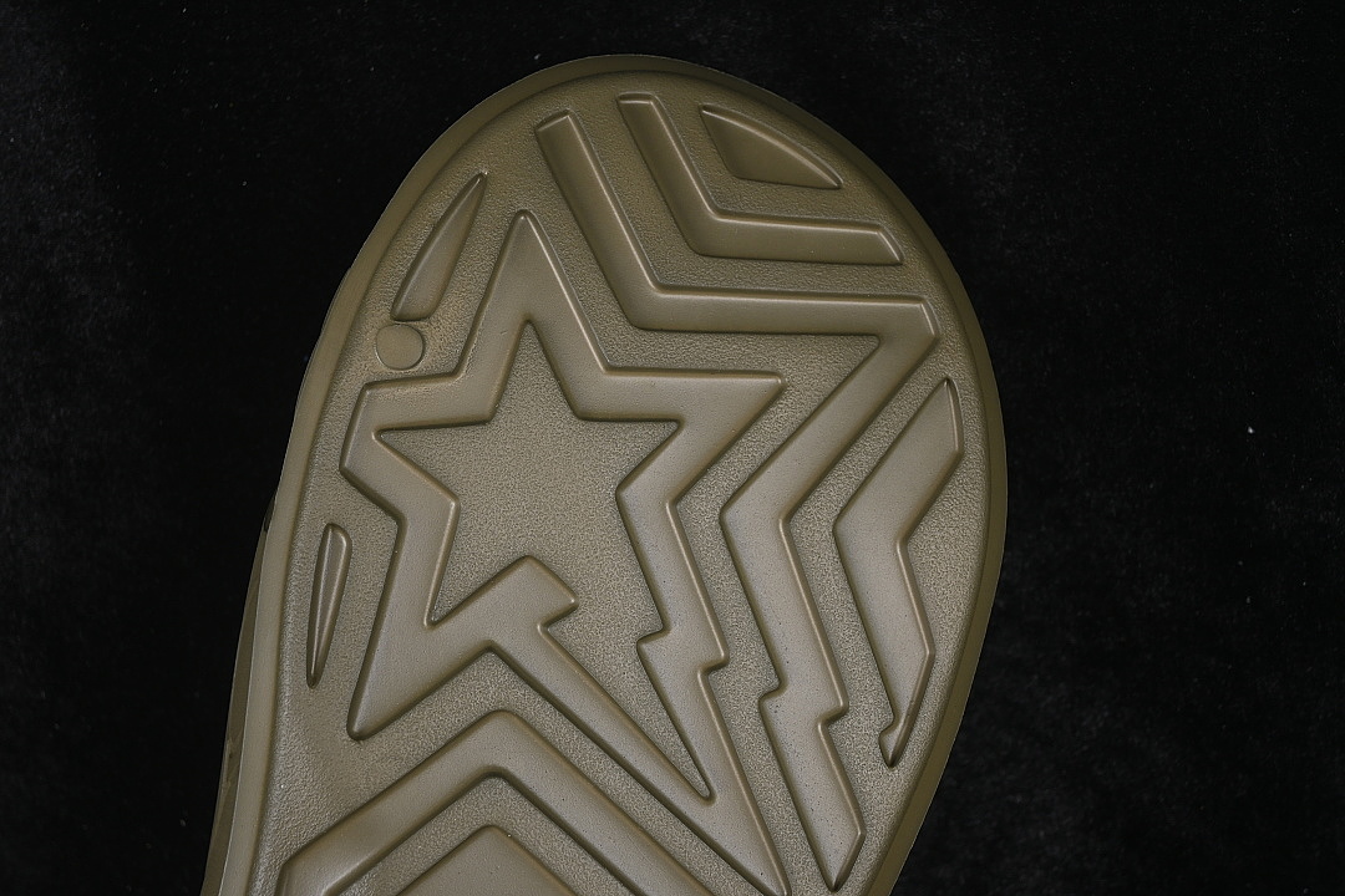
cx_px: 672
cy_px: 448
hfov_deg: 27.0
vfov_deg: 18.2
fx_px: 2802
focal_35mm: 75
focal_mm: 50
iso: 160
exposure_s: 1/60
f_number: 6.3
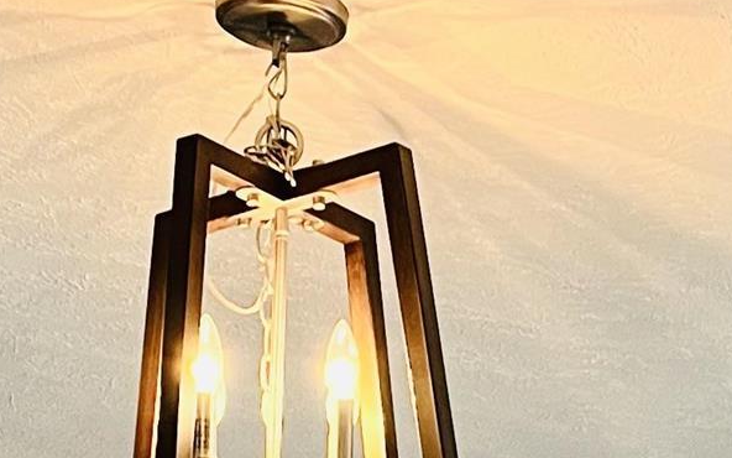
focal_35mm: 143
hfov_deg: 14.6
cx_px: 352
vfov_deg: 8.4
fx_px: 2853
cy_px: 1072
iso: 100
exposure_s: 1/60
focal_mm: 5.1
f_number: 1.6
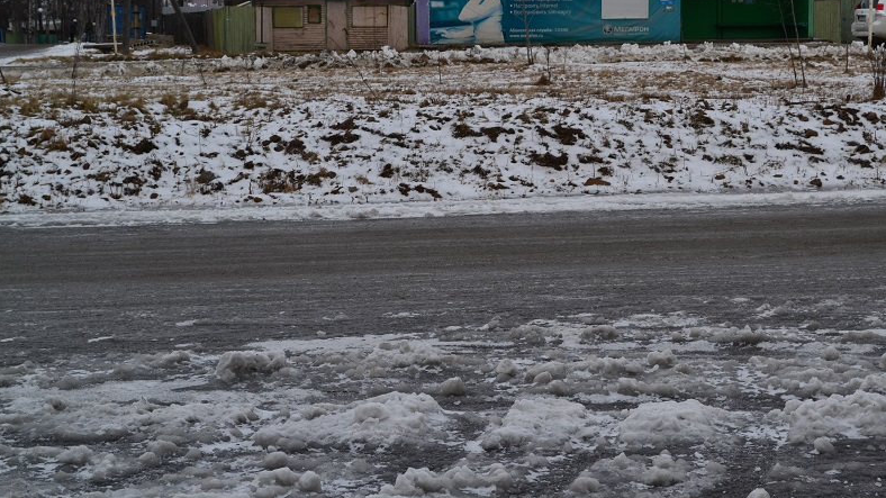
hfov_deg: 31.4
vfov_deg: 18.0
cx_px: 446
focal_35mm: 67
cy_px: 214
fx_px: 1574
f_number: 11
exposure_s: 1/320
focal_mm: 42
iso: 400
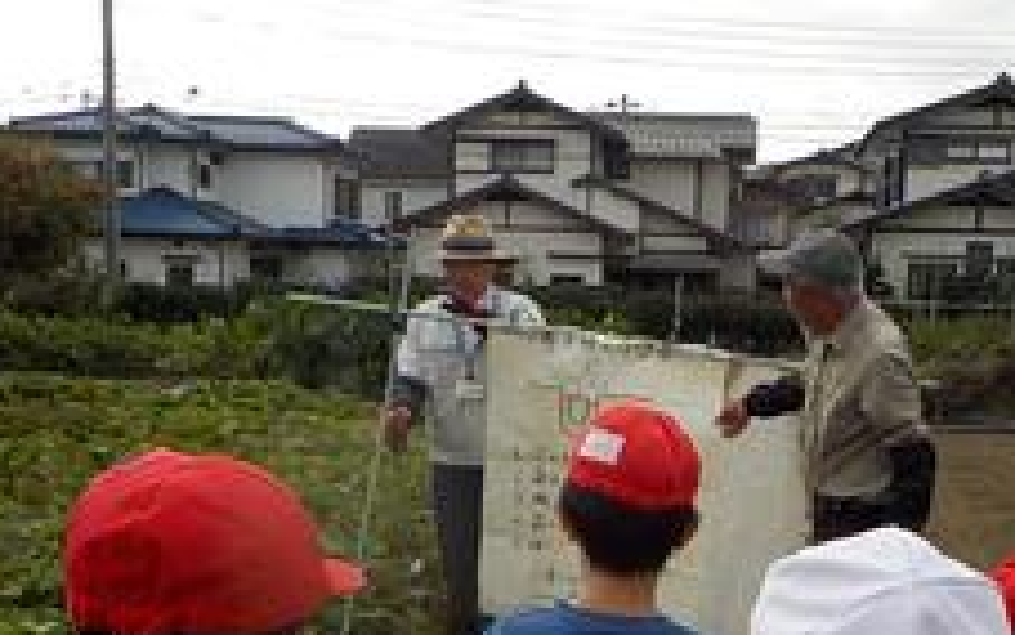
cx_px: 622
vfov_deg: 26.1
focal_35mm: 49
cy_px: 467
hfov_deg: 40.8
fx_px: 1356
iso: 125
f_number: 3.3
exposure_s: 1/1000
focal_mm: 4.1
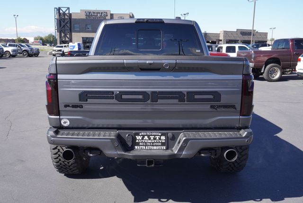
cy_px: 102
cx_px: 152
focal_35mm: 33
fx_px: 278
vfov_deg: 40.0
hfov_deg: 57.2
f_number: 6.3
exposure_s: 1/160
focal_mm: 22
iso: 100
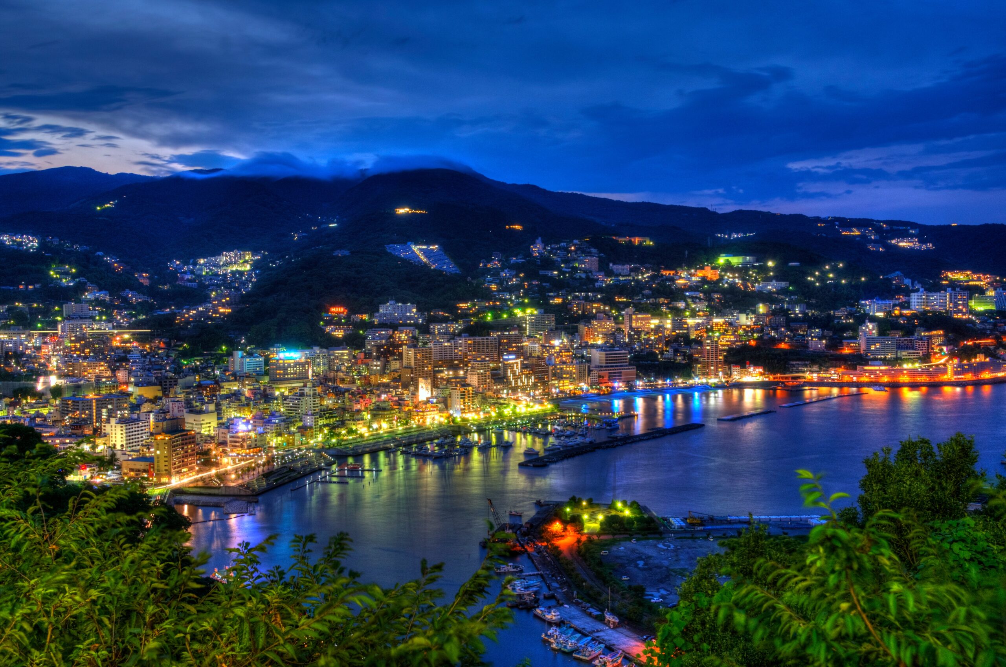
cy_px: 334
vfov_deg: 35.4
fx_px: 1046
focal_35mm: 38
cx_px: 503
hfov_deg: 51.4
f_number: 8
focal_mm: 25
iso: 100
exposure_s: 13
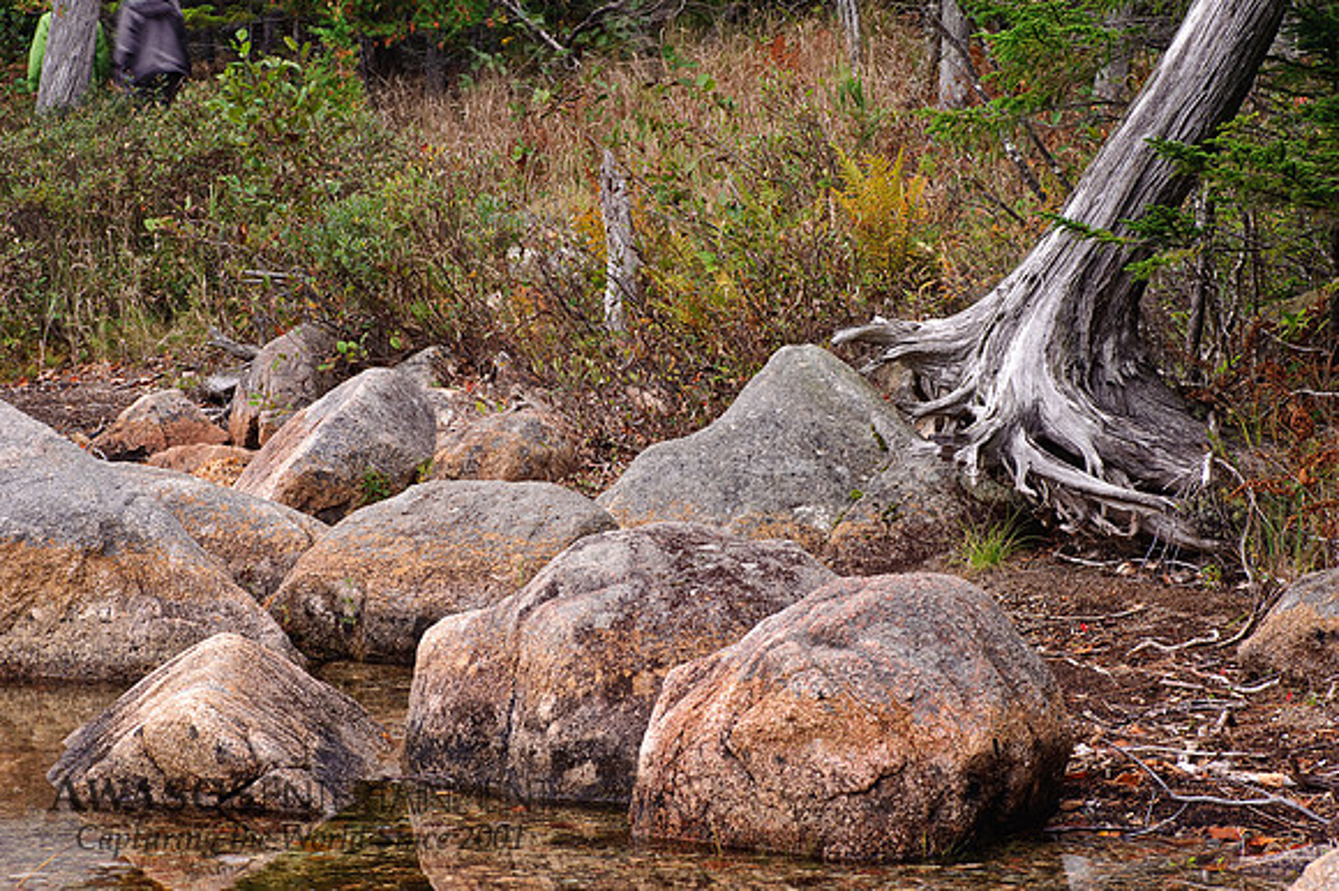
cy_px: 446
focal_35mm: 110
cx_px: 670
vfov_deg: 12.4
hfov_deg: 18.6
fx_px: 4089
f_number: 16
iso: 200
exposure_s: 1/8
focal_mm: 110
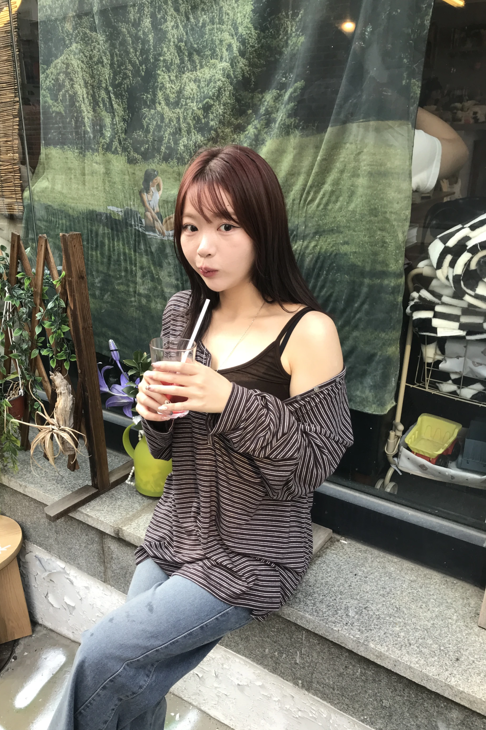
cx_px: 205
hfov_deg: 43.5
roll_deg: +1.1
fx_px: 607
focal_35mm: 30
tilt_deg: -19.8
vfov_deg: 61.9
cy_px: 374
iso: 32
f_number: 1.8
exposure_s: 1/120
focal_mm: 3.99
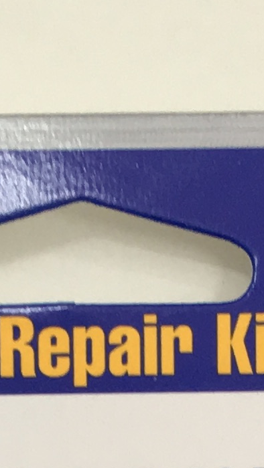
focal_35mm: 182
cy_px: 915
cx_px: 112
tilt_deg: -85.5
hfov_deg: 6.7
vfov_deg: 10.9
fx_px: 2264
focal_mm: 4.15
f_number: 2.2
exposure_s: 1/100
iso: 40
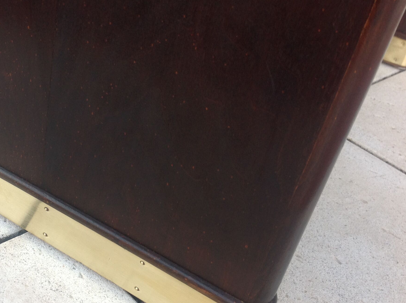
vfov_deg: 28.0
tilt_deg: -35.5
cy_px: 158
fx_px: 609
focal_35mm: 52
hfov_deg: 36.2
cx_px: 114
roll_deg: -10.9
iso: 50
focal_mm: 4.28
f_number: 2.4
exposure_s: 1/20
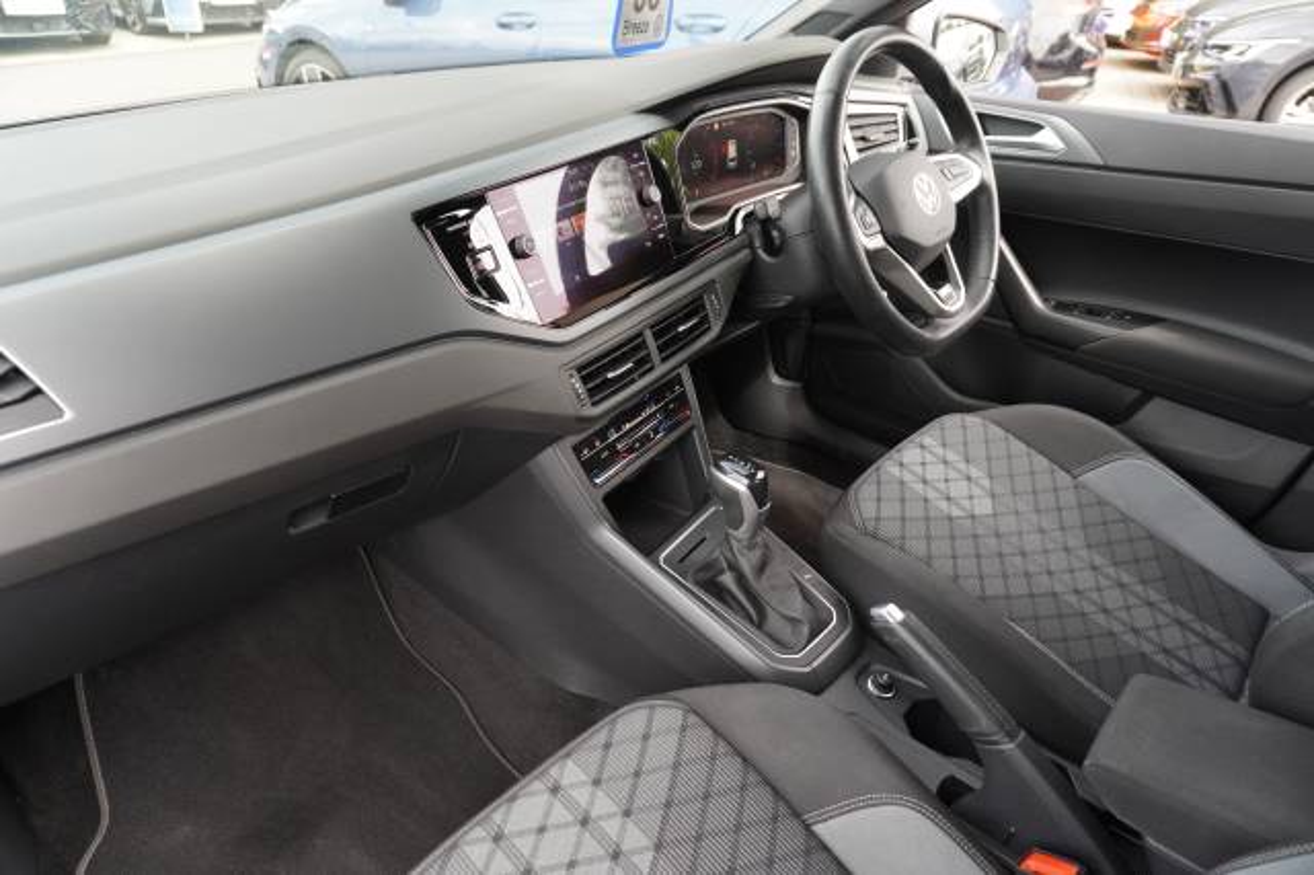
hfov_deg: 73.8
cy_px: 438
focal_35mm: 24
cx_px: 657
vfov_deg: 53.1
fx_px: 876
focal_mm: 16
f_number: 4
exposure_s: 1/60
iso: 250
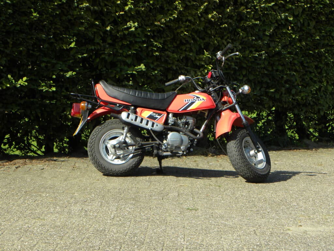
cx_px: 167
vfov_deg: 14.1
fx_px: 1013
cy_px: 126
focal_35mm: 105
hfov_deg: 18.7
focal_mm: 18.8
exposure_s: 1/310
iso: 64
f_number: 4
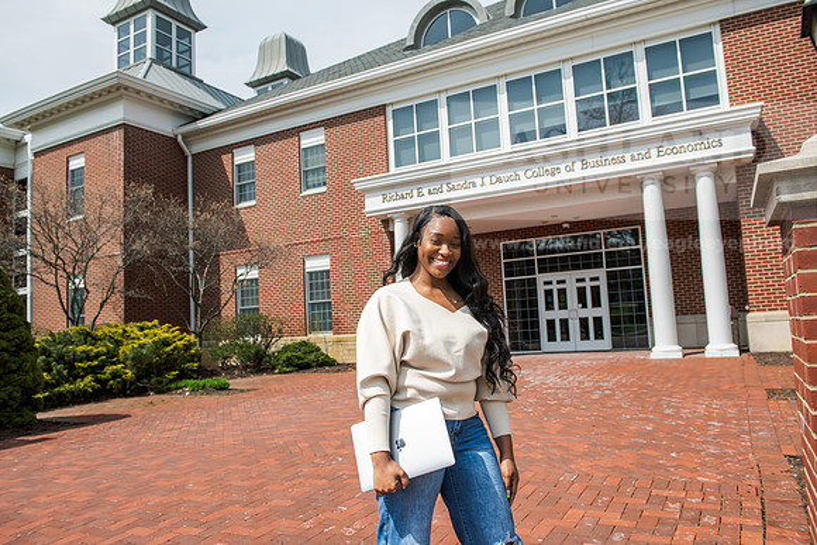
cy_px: 272
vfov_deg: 48.0
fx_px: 613
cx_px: 408
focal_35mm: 27
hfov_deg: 67.4
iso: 200
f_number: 5.6
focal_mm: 27
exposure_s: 1/500
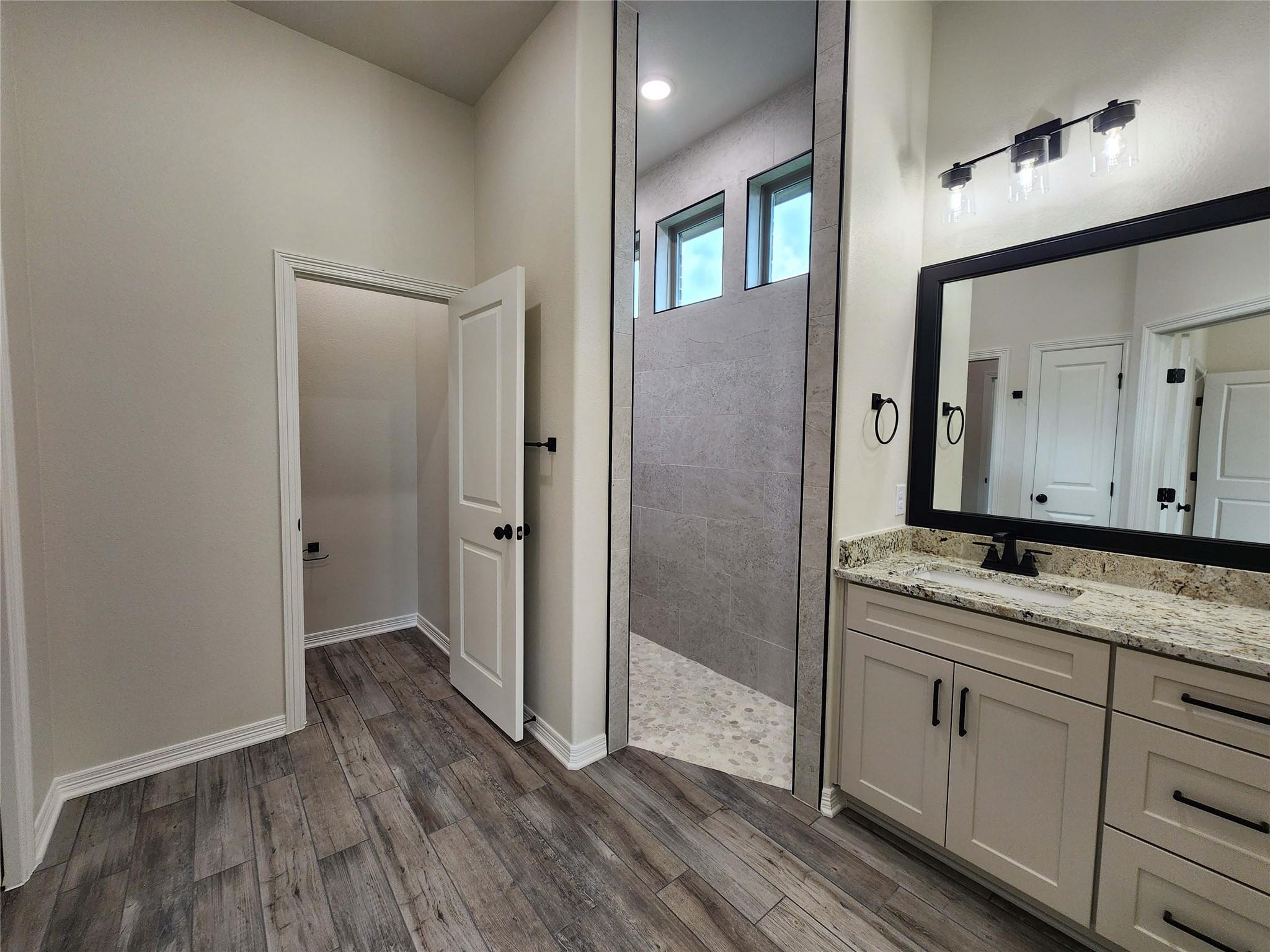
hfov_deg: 106.2
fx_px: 477
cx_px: 635
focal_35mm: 13
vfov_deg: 89.9
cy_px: 476
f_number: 2.2
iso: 80
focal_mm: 2.2
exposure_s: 1/60
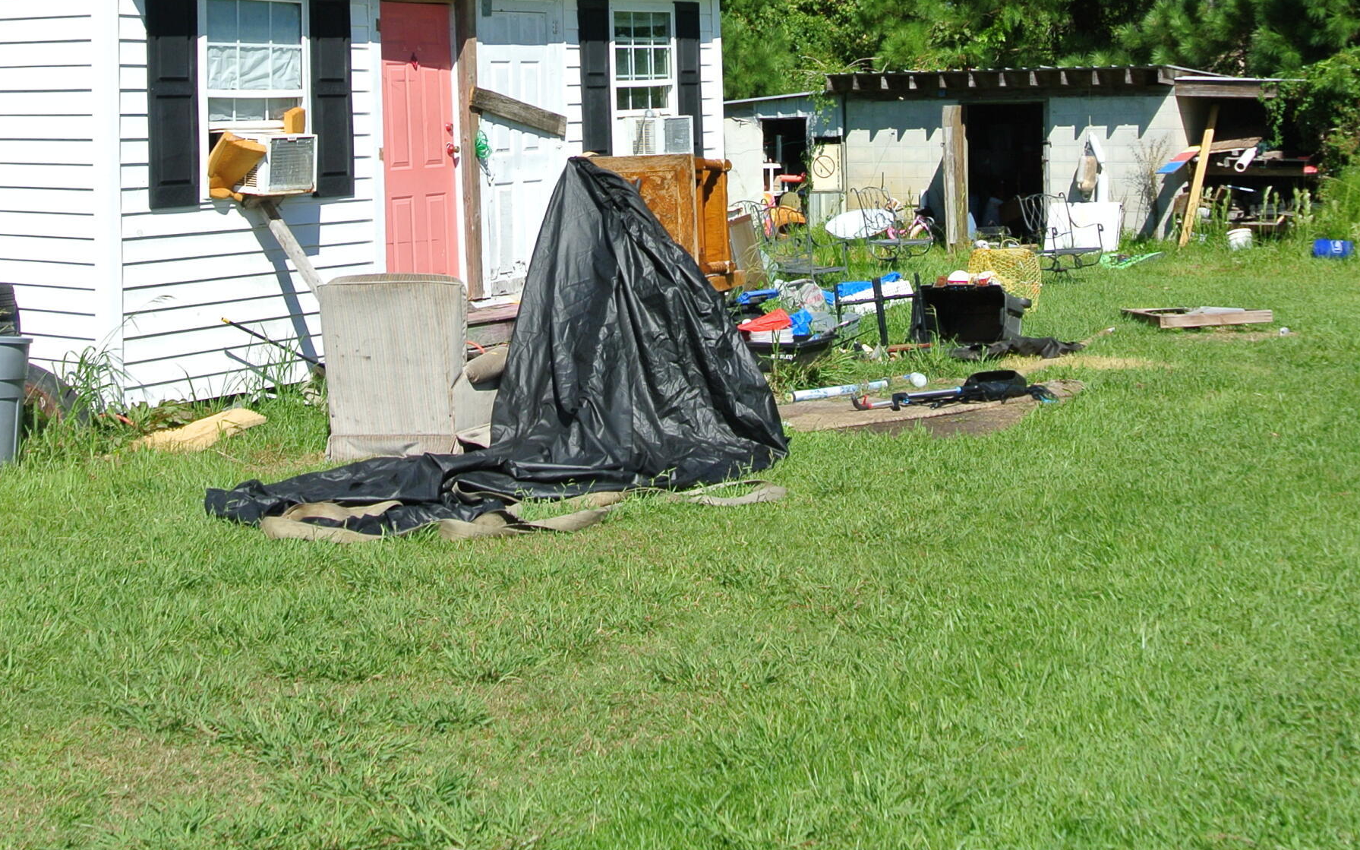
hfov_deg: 38.2
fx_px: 1964
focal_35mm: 53
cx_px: 660
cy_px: 109
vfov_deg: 23.8
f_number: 4.5
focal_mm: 11.8
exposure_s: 1/640
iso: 100
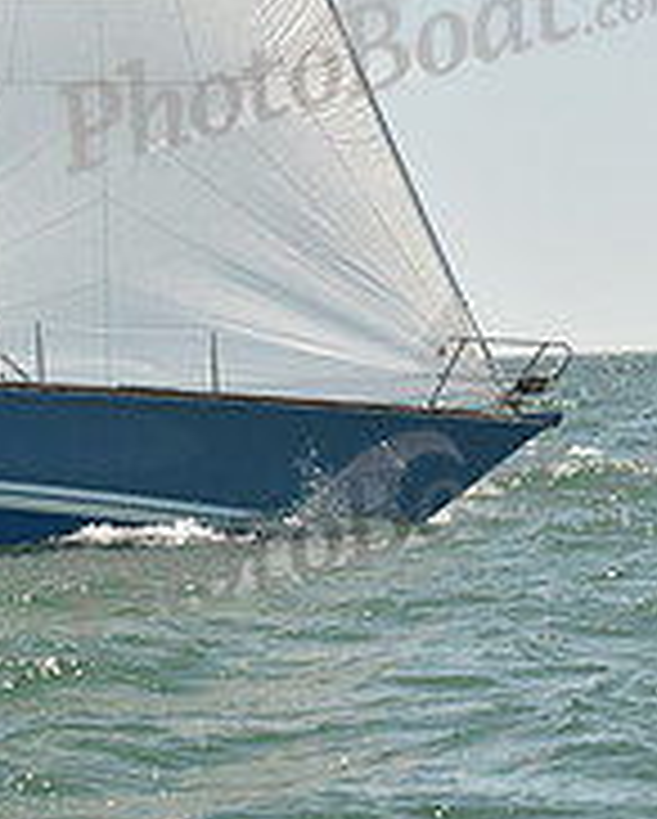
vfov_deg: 9.2
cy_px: 353
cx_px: -171
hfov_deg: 7.3
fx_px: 5071
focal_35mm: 209
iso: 250
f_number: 4.5
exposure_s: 1/800
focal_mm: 70
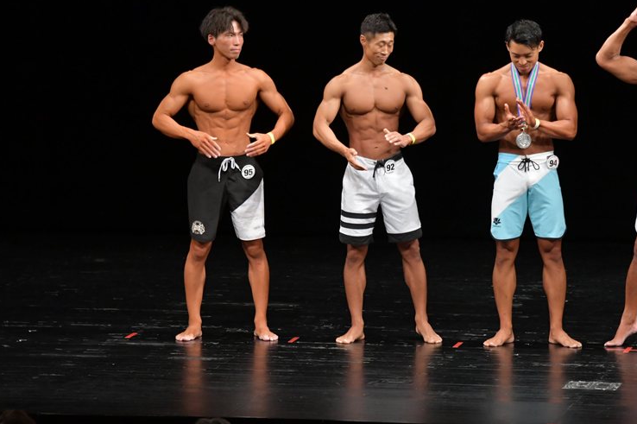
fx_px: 4456
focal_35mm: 252
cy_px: 205
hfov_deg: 8.2
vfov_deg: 5.4
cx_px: 315
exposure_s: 1/400
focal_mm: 160
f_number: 5.6
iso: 3200
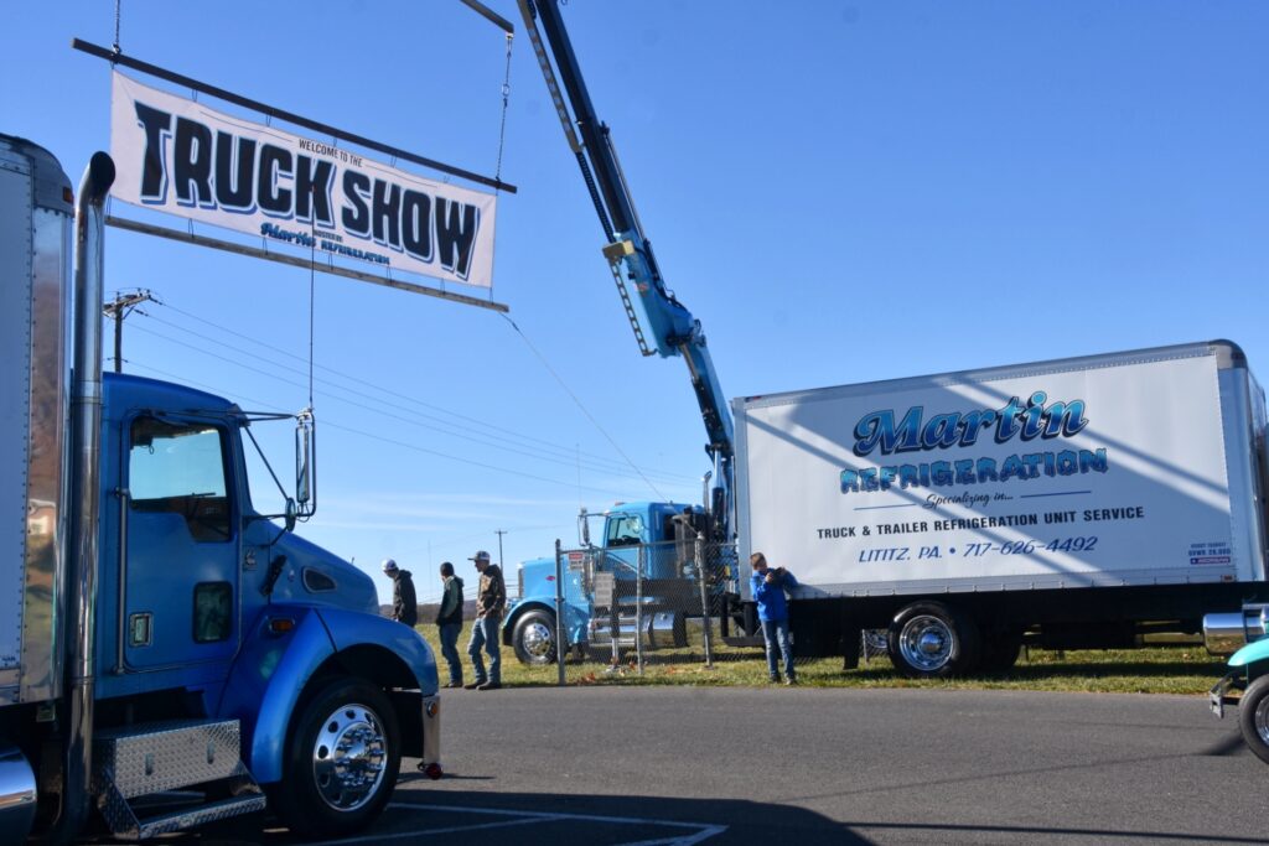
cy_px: 423
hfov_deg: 49.5
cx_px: 634
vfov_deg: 34.2
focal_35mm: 39
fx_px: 1375
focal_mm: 26
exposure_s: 1/500
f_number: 8
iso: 200
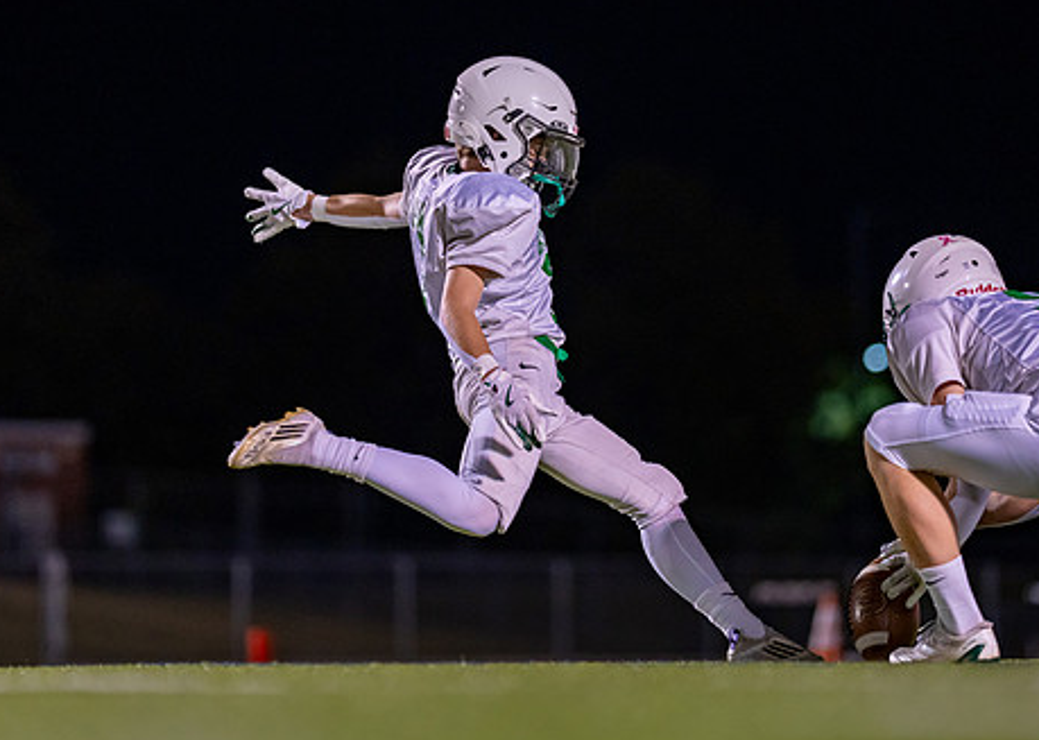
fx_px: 5779
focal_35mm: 196
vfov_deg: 7.3
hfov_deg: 10.3
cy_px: 258
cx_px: 534
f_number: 1.8
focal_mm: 135
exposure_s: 1/1250
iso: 1600
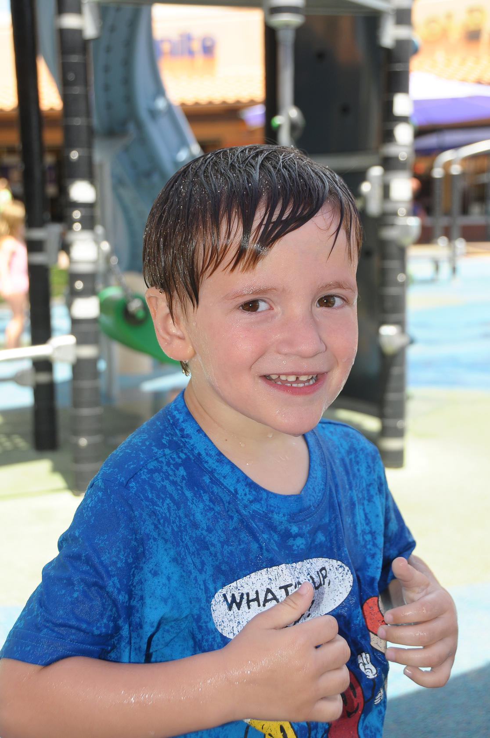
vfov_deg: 36.9
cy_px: 369
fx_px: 1105
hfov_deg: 25.0
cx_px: 245
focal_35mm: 54
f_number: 5.6
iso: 200
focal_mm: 36
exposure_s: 1/250
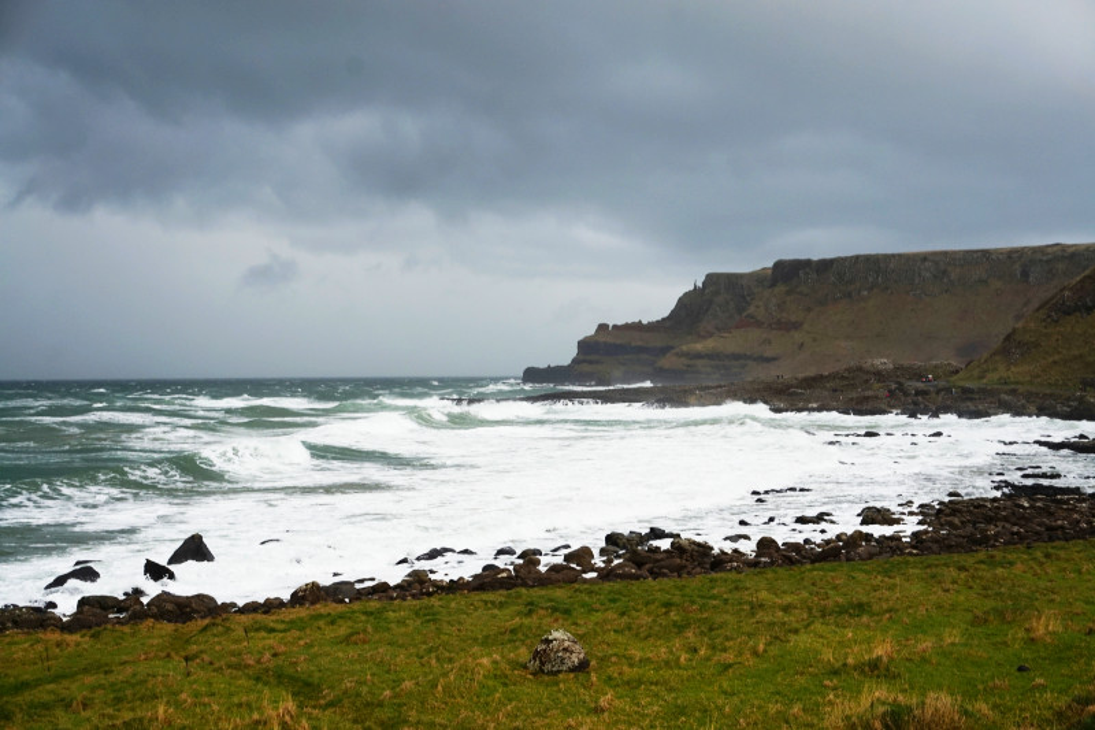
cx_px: 548
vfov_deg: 31.9
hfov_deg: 46.4
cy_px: 365
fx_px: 1277
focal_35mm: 42
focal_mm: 28
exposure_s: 1/80
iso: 100
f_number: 9
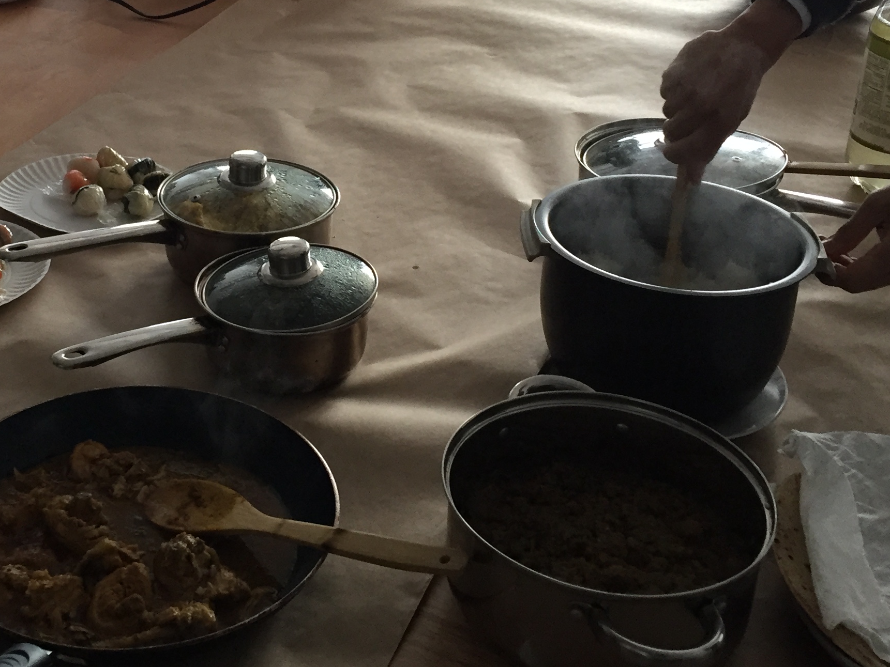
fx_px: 1414
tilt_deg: -23.5
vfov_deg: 26.1
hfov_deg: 34.4
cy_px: 148
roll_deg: -0.2
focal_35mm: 55
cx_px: 251
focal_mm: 4.15
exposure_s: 1/30
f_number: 2.2
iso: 125
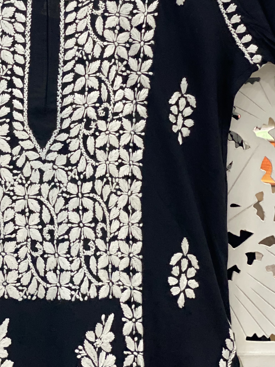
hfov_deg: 14.5
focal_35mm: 102
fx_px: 1080
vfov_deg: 19.2
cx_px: 79
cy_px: 117
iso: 160
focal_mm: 6
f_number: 2
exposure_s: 1/50
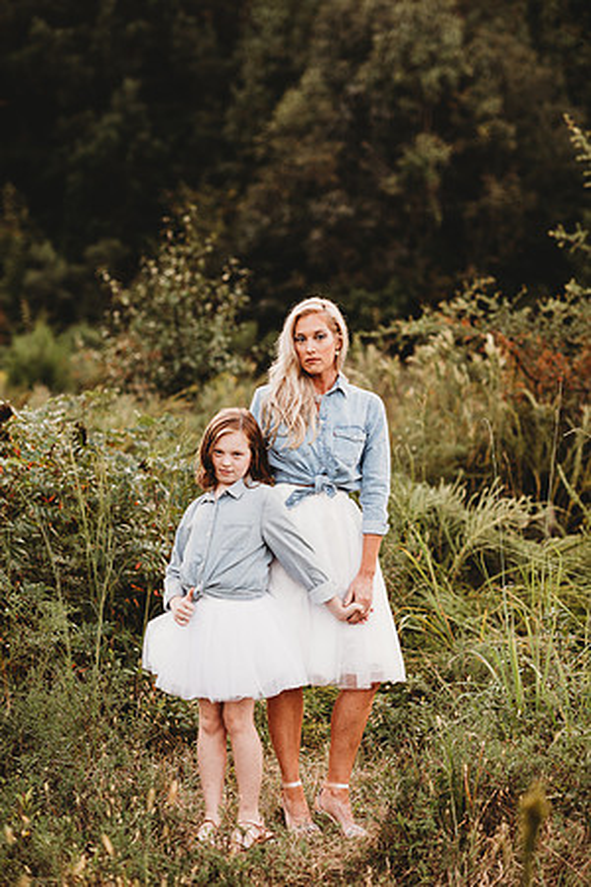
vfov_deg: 23.9
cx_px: 296
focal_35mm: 85
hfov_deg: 16.1
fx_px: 2093
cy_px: 444
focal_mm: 85
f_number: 2.2
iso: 125
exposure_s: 1/200
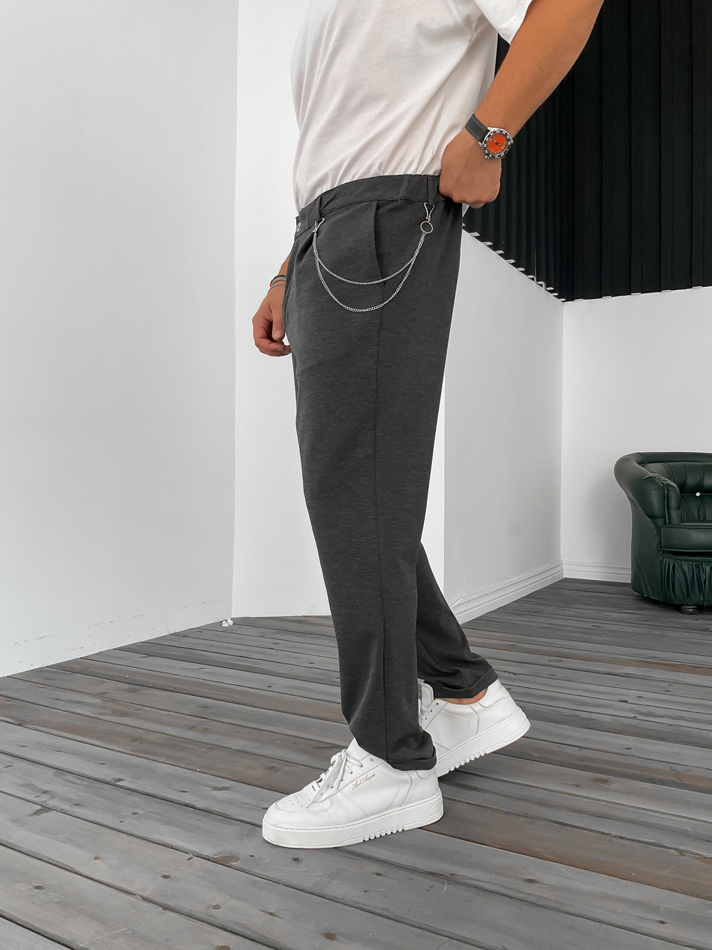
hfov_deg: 48.2
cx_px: 356
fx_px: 795
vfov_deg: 61.7
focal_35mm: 29
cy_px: 475
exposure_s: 1/120
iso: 40
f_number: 1.8
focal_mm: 3
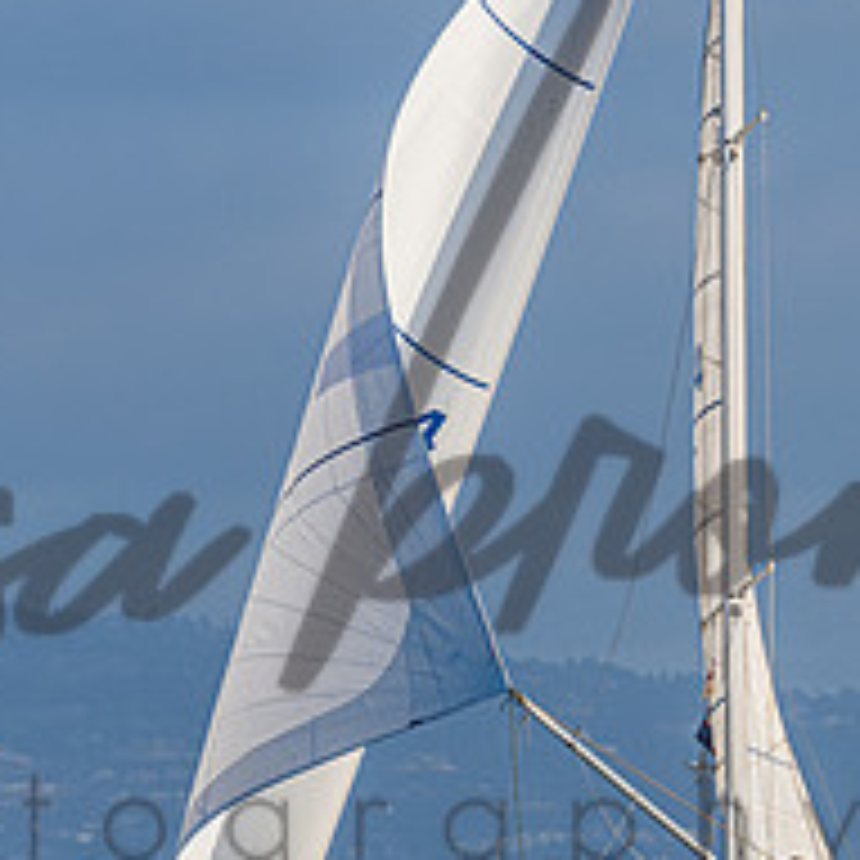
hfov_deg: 2.1
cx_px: 760
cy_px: 412
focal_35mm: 829
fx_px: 23301
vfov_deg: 2.1
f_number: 7.1
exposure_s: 1/2000
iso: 400
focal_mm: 290
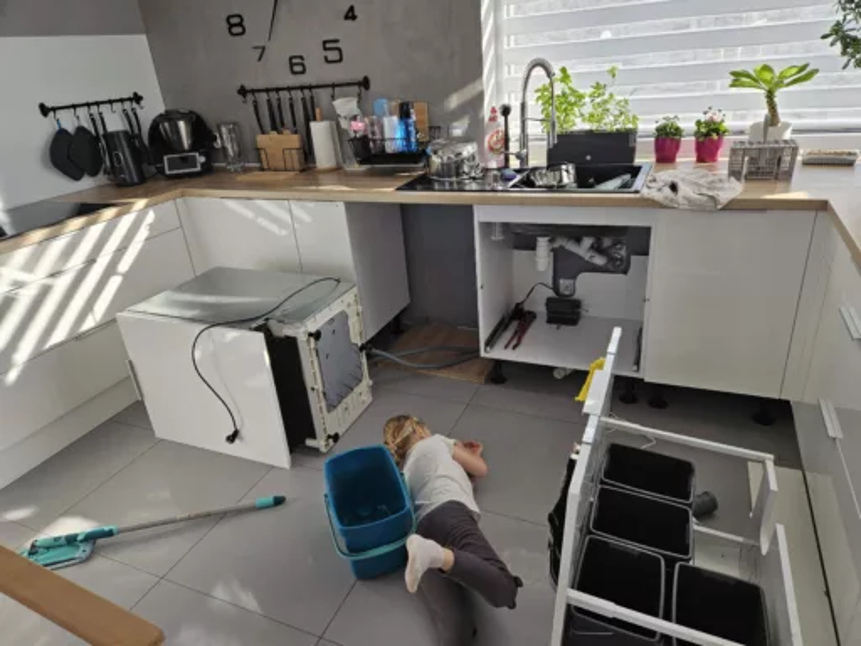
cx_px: 430
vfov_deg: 58.9
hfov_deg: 73.9
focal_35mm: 23
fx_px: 572
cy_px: 323
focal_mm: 5.4
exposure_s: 1/197
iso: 50
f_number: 1.8
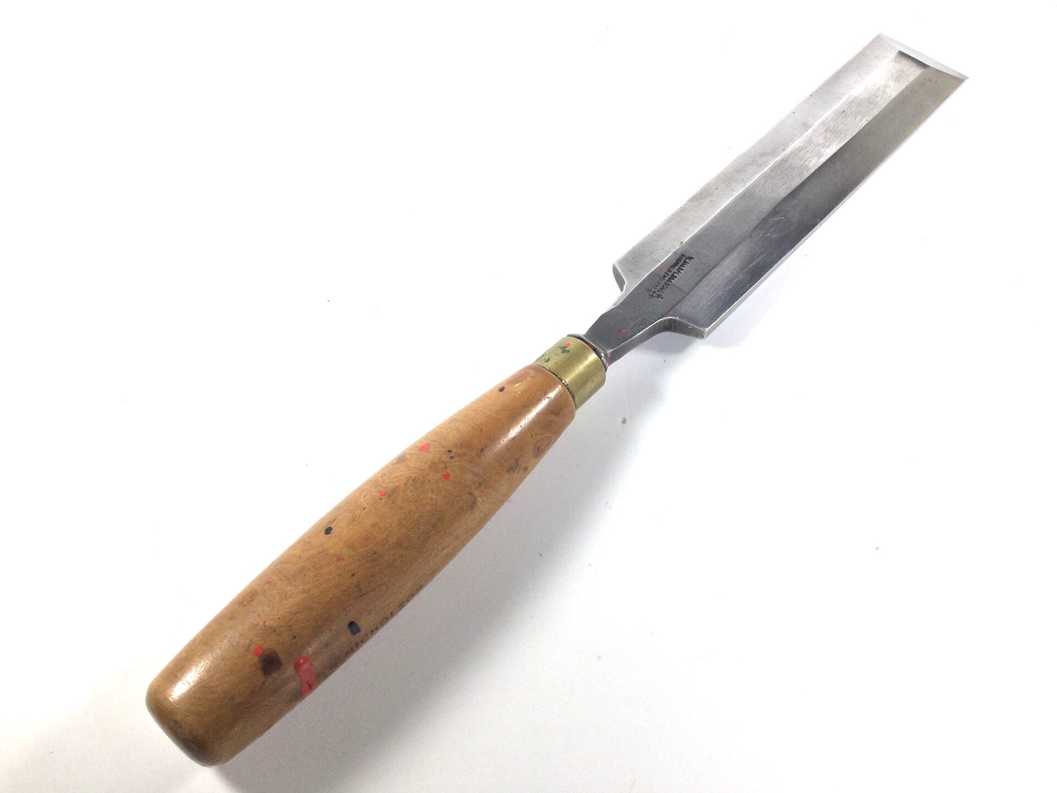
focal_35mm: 31
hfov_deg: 58.4
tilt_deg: -59.5
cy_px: 396
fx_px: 947
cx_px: 528
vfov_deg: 45.4
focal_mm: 3.3
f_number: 2.4
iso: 25
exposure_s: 1/194
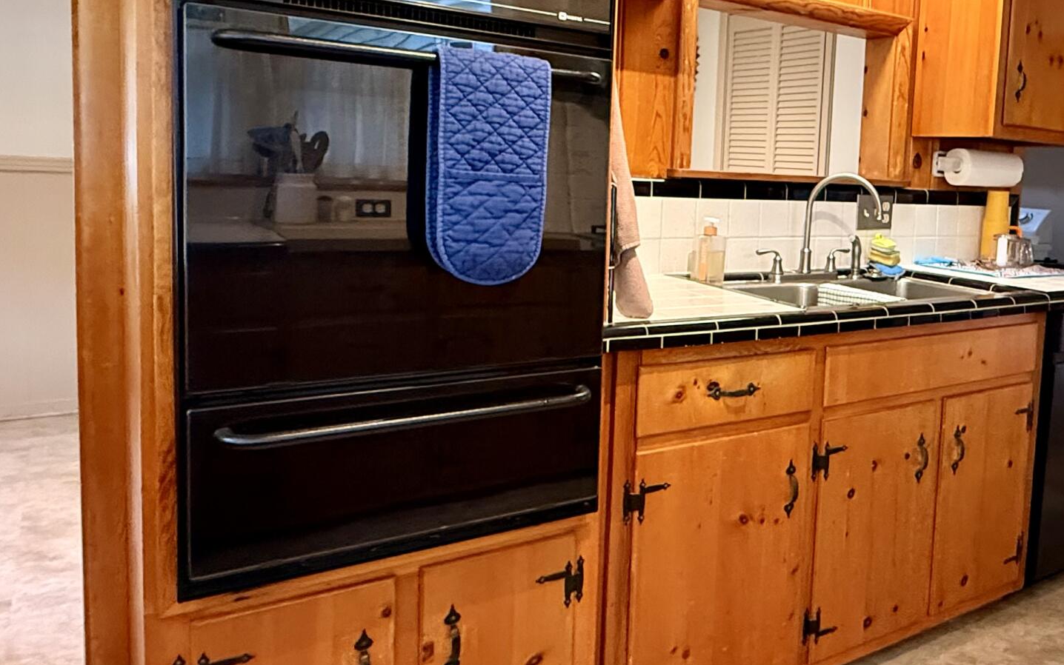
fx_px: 899
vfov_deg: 40.3
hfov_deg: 58.0
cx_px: 802
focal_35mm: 31
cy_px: 252
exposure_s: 1/60
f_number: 2.2
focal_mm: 2.22
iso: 640
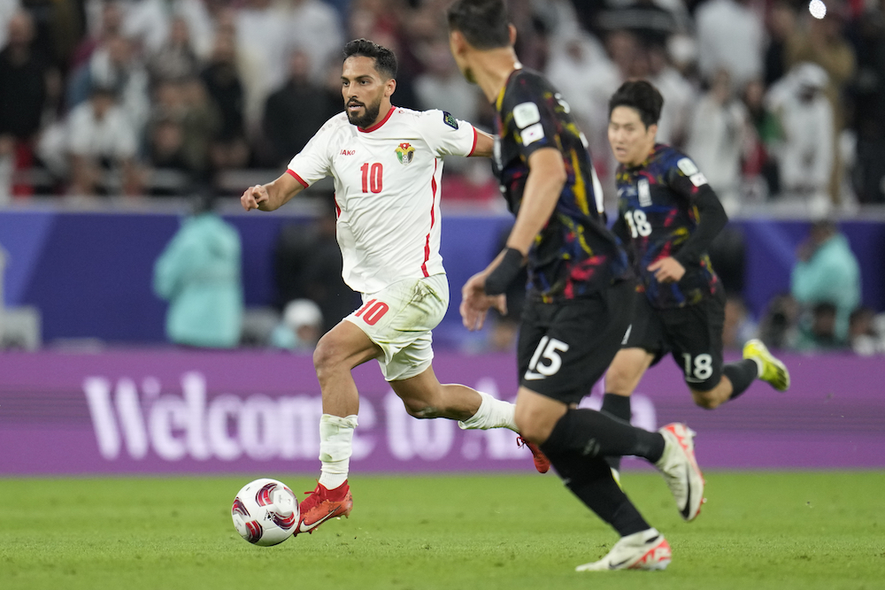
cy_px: 295
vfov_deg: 3.4
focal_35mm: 400
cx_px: 442
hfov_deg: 5.2
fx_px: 9834
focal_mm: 400
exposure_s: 1/2000
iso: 2500
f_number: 2.8
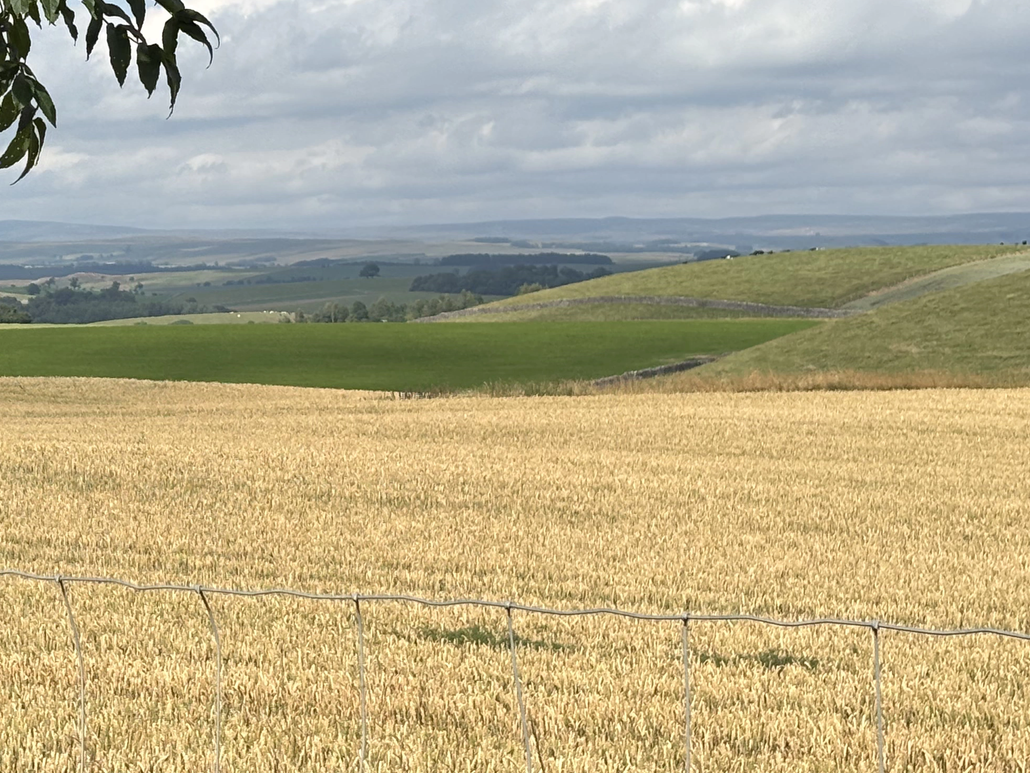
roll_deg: +1.6
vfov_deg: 13.8
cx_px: 54
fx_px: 3184
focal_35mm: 107
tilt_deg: -0.7
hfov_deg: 18.0
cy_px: 303
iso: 40
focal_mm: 5.96
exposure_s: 1/3663
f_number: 1.6
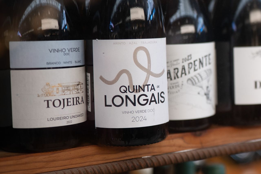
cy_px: 62
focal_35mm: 87
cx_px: 266
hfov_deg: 22.4
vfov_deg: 15.6
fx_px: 633
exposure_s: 1/160
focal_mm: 35
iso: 360
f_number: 1.4
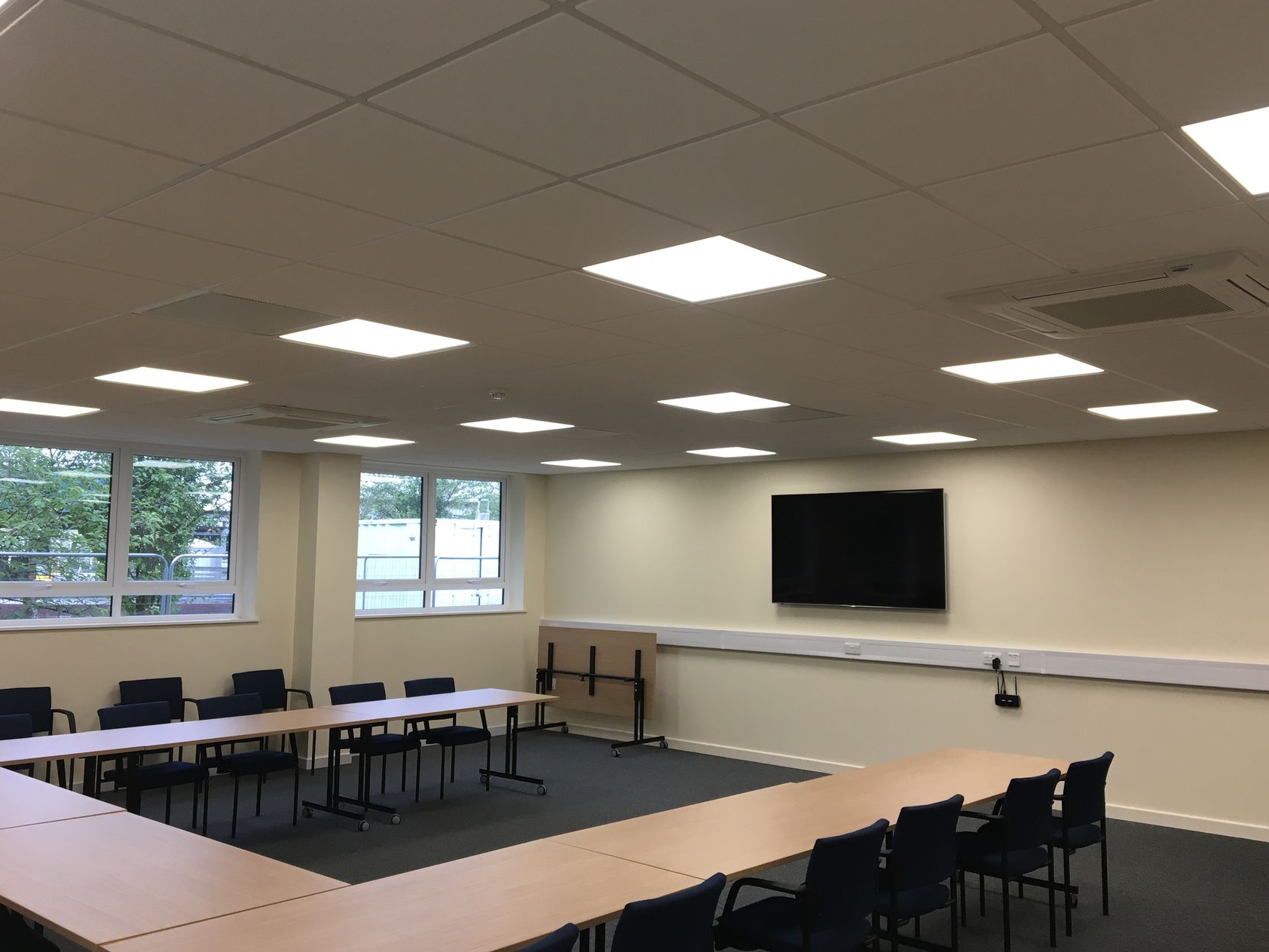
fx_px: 1136
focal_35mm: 31
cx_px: 657
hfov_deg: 58.3
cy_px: 458
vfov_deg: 45.4
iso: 25
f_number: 2.2
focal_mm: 4.15
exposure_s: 1/33
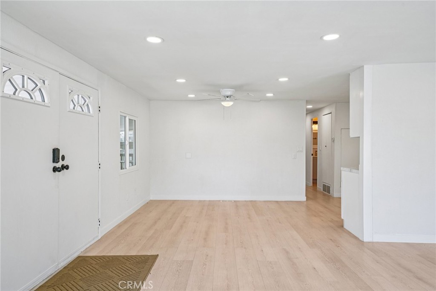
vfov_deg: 53.1
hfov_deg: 73.8
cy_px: 146
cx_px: 218
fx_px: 291
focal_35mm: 24
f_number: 8
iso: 200
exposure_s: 1/30
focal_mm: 24
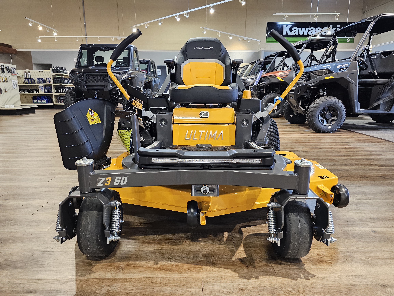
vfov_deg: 58.9
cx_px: 197
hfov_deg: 73.9
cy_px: 148
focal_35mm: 23
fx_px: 262
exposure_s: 1/60
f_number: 1.7
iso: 640
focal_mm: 6.3
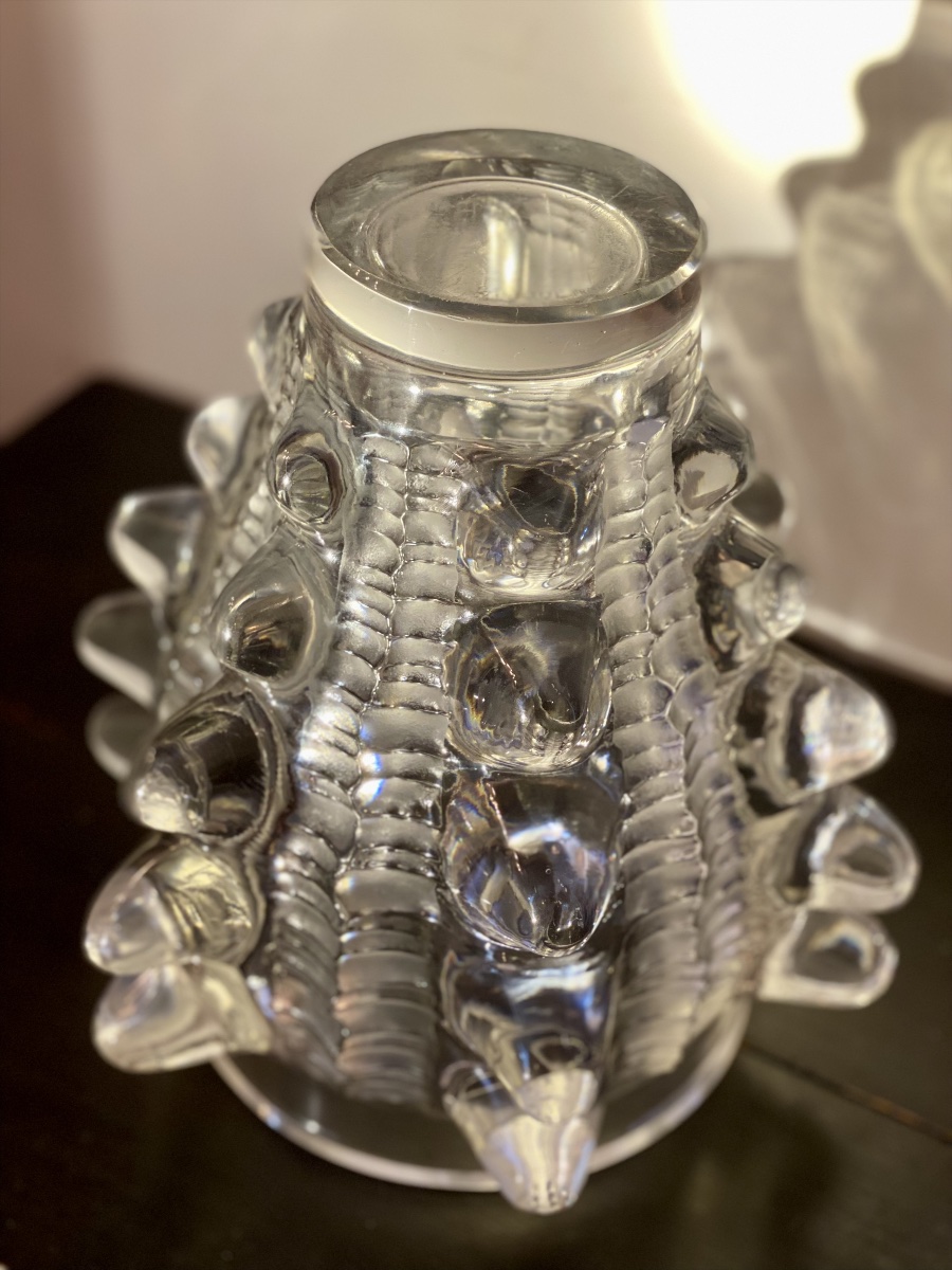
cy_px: 635
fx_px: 1907
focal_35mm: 52
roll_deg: -1.4
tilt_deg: -39.3
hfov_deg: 28.0
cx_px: 476
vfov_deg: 36.8
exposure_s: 1/50
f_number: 2
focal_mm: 6
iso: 125
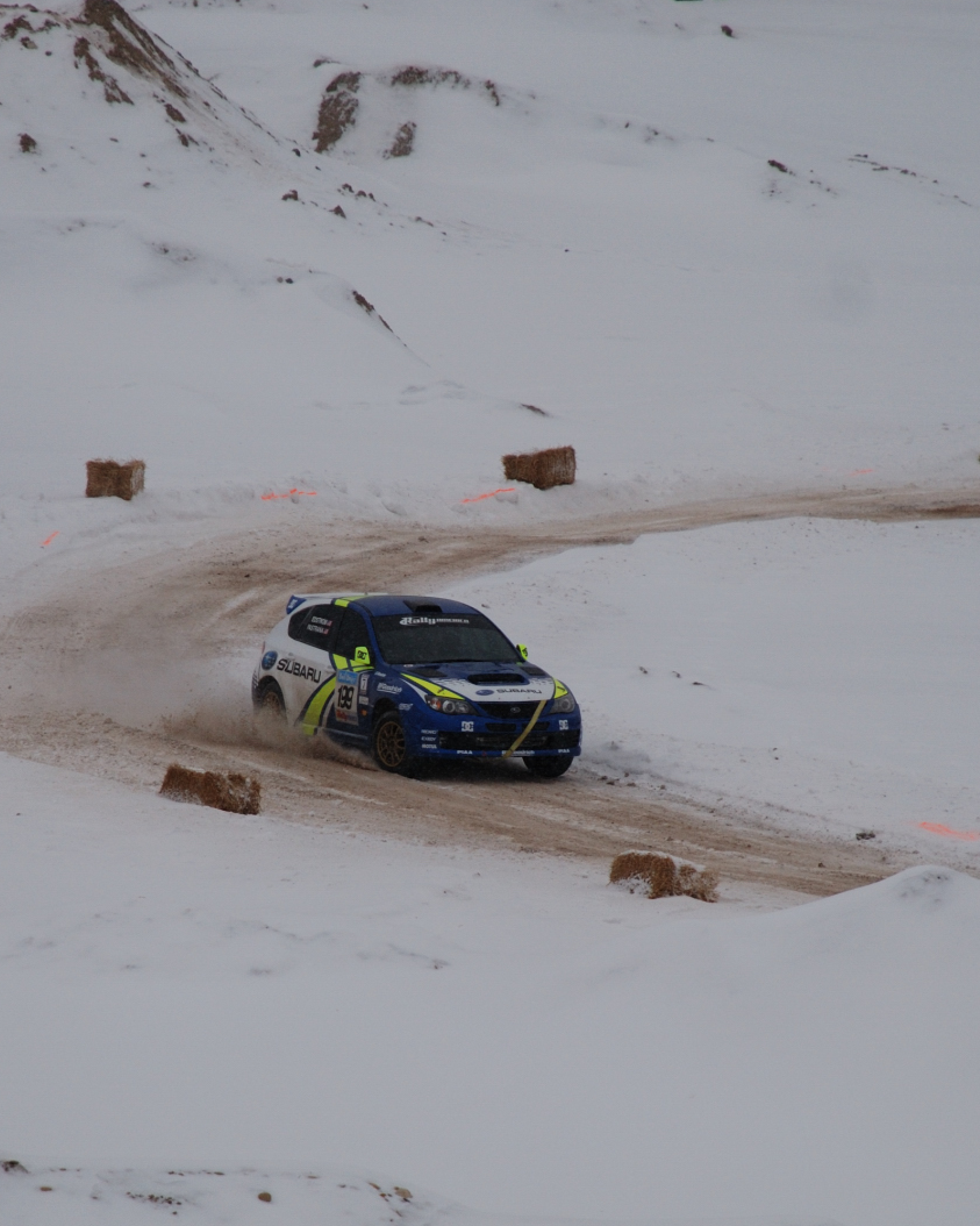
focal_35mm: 370
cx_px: 438
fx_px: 13413
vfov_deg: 5.2
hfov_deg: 4.2
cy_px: 724
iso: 200
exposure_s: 1/800
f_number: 5.6
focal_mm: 135
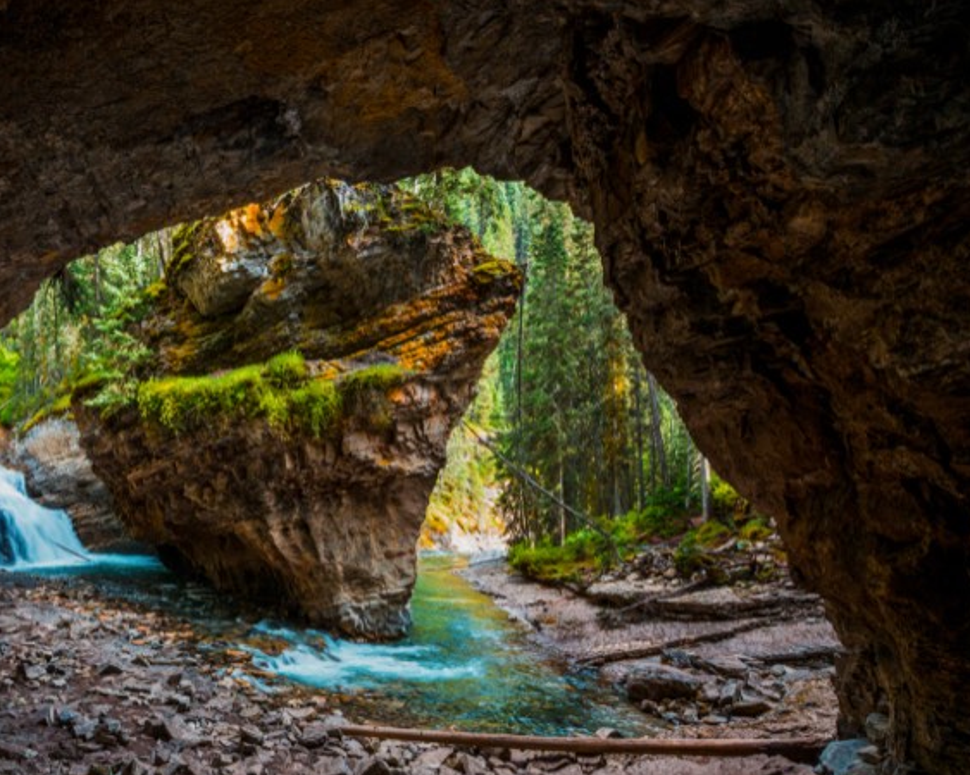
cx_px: 208
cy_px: 458
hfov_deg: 70.7
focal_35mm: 21
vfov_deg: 65.0
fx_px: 603
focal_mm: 14
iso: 800
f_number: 22
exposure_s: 1/10
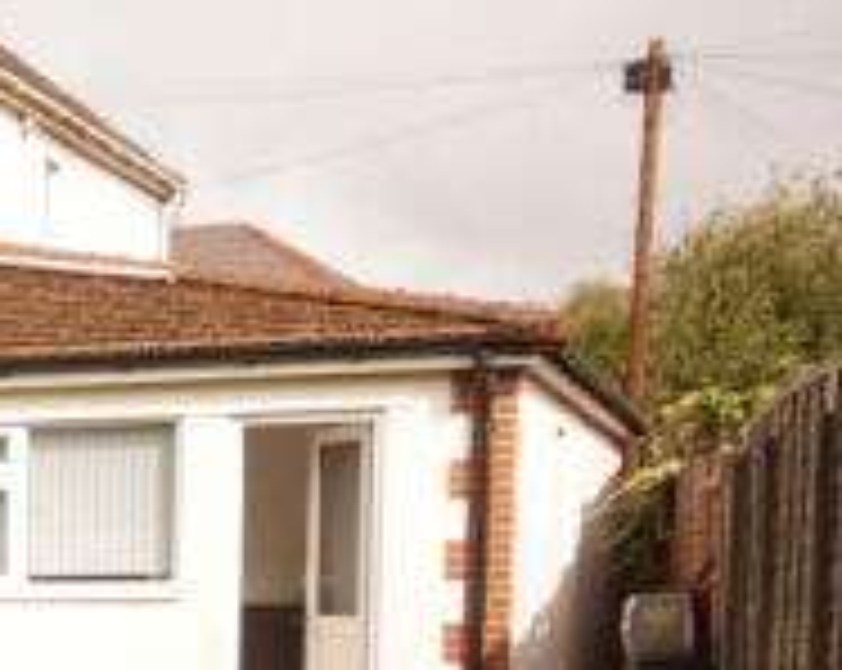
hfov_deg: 17.2
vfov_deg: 15.0
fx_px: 2463
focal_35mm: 99
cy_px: 803
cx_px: -486
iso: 100
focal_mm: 20
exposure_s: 1/160
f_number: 6.3
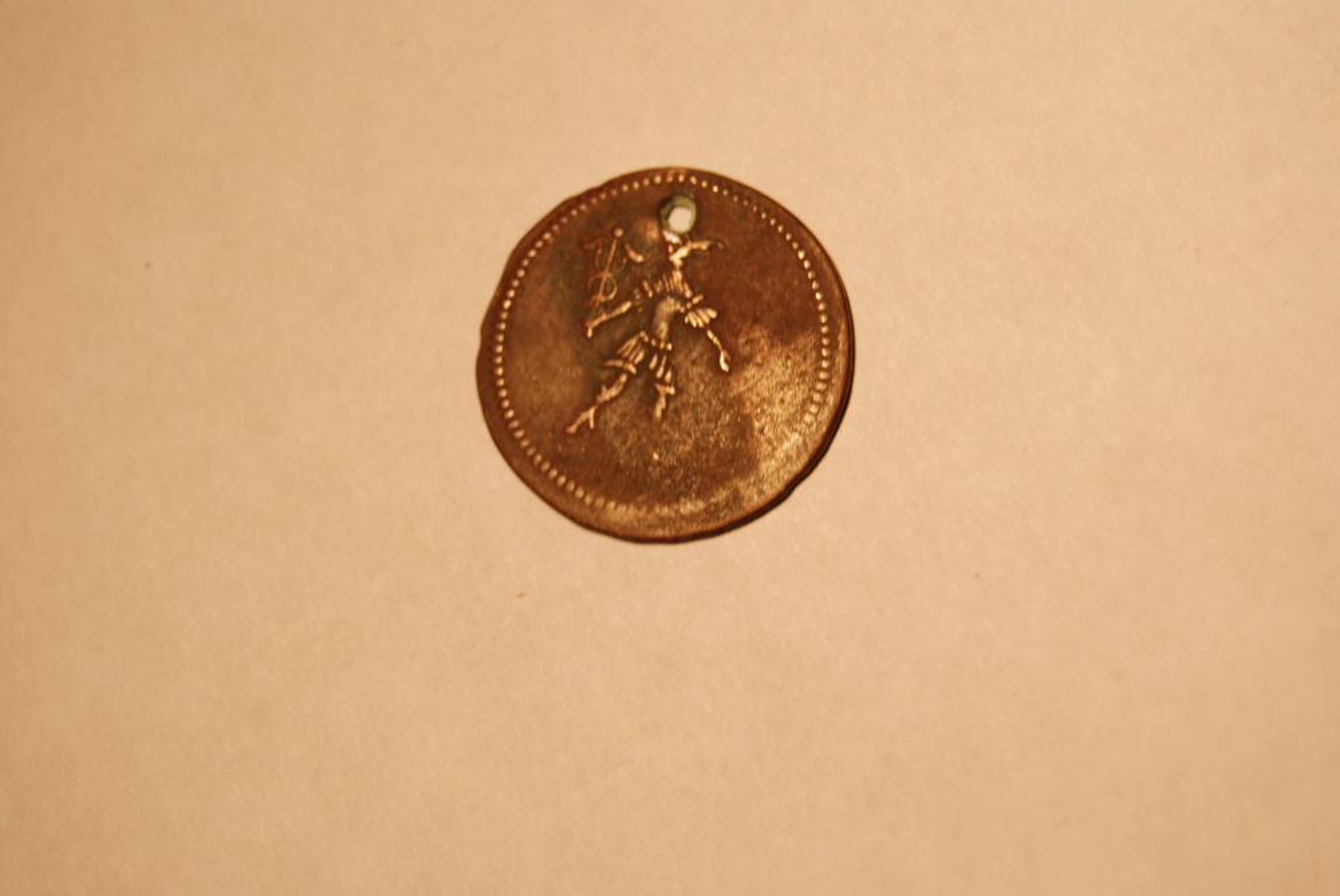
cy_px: 448
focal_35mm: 82
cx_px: 670
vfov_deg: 16.6
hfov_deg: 24.6
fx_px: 3074
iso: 250
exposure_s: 1/30
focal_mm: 55
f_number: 5.6
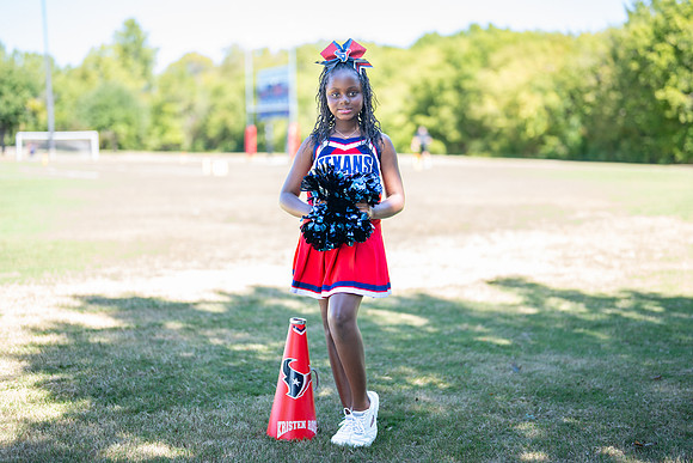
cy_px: 246
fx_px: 1069
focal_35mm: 56
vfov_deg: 24.4
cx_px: 348
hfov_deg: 35.9
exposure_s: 1/800
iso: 100
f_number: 1.2
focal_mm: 50
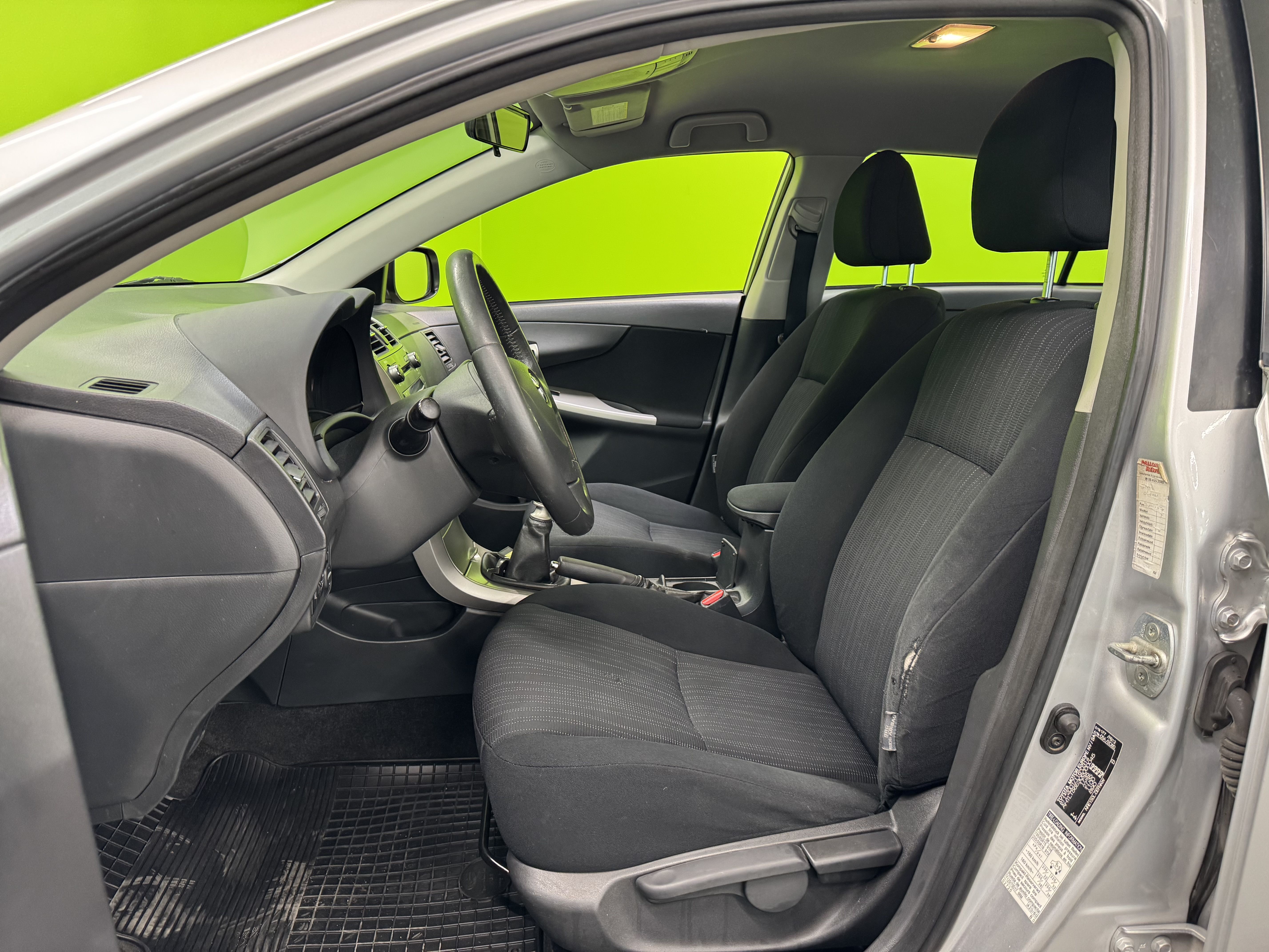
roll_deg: -1.7
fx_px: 880
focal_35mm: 24
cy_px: 476
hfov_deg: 71.6
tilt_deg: -12.3
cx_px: 634
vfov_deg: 56.8
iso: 320
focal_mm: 6.76
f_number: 1.78
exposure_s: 1/50
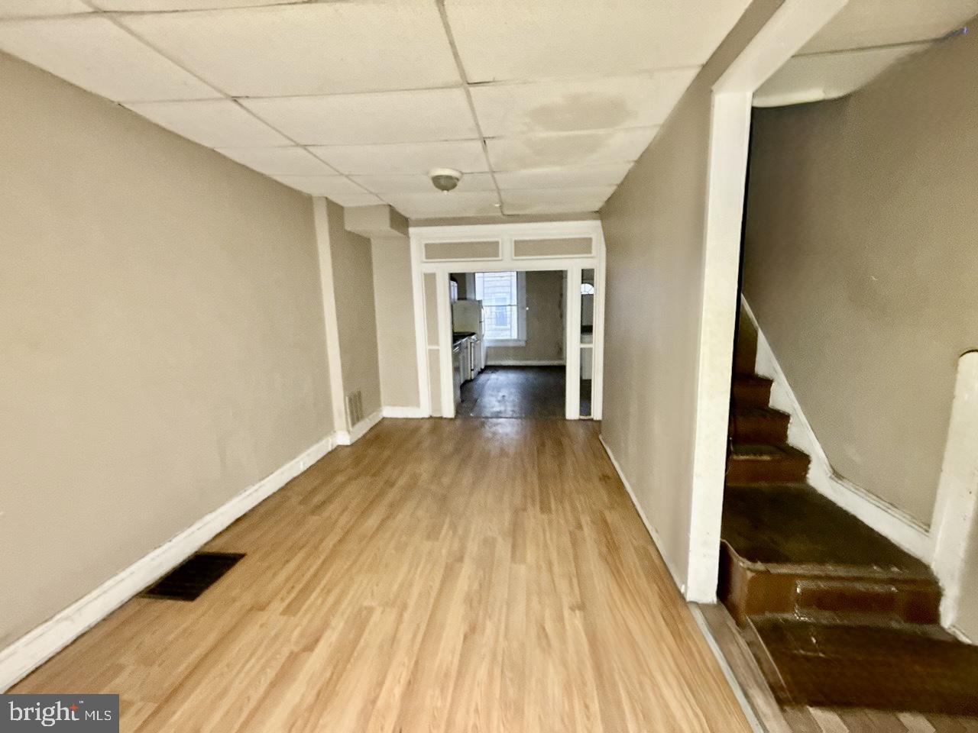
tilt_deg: -8.7
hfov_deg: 102.1
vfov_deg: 85.7
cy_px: 366
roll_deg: +2.4
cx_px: 489
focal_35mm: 14
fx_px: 396
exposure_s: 1/60
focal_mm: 2.22
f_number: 2.2
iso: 800
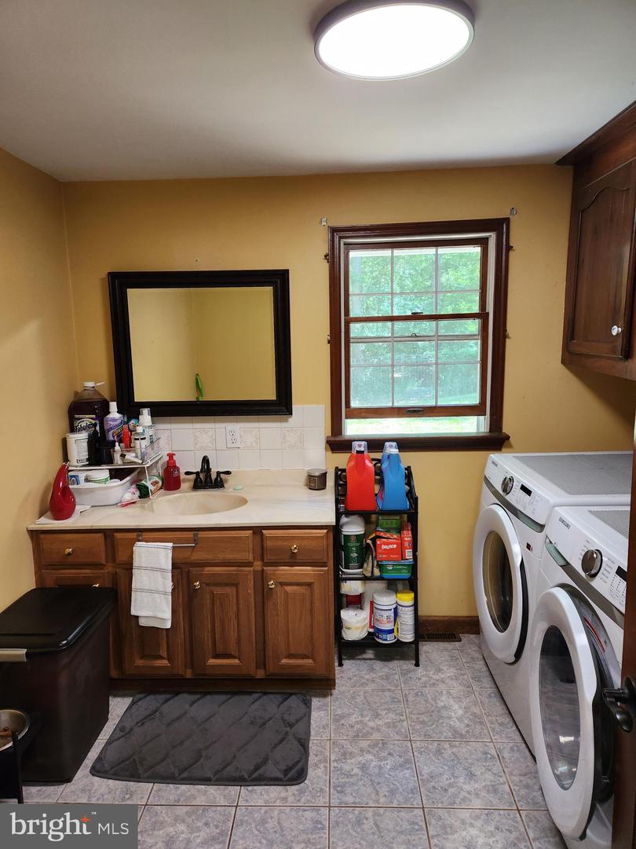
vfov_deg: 73.9
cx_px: 318
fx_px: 563
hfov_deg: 58.9
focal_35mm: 23
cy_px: 424
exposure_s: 1/120
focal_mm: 5.4
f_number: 1.8
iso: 200
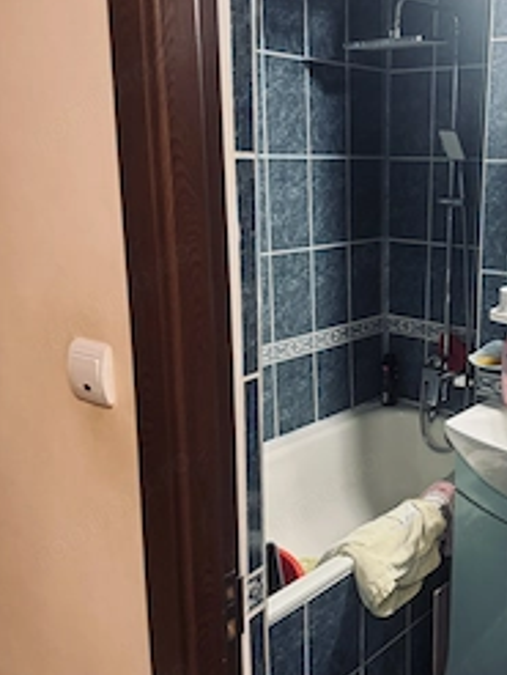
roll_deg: -0.6
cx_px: 400
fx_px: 760
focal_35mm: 39
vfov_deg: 47.8
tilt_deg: -12.0
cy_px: 343
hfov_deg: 35.8
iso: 320
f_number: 1.78
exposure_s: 1/50
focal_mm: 6.76
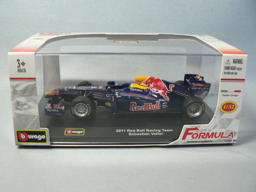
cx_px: 128
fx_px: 266
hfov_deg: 51.4
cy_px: 96
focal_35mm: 36
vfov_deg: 39.7
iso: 200
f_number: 2.8
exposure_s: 1/15
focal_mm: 6
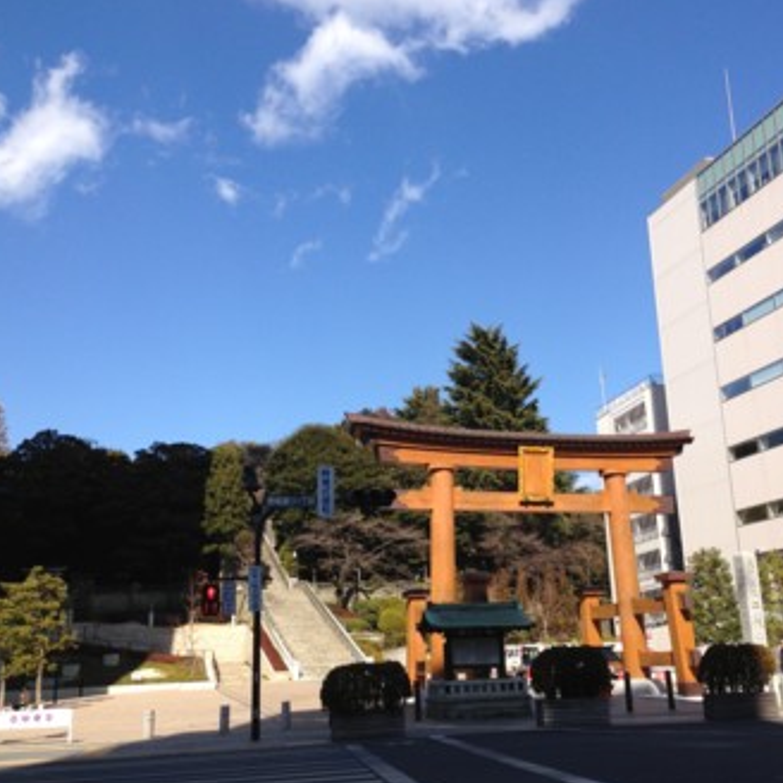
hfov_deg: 41.8
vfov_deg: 41.9
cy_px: 396
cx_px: 449
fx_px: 1024
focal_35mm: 40
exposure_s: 1/1506
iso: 50
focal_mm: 4.13
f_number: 2.4
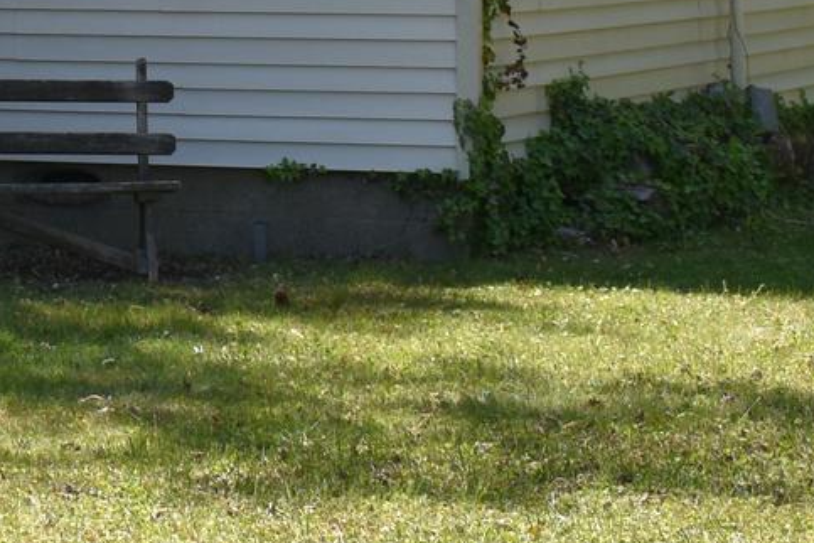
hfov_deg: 10.0
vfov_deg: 6.9
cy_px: -304
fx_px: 4457
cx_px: -516
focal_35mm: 197
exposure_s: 1/320
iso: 200
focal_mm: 31
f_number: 8
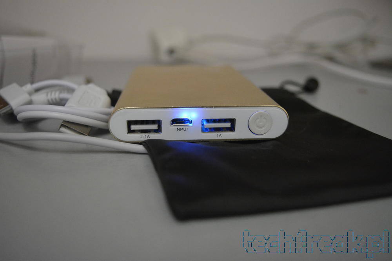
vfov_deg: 35.5
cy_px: 130
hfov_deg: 51.3
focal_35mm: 38
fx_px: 408
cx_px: 196
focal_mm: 25
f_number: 4
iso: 3200
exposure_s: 1/10
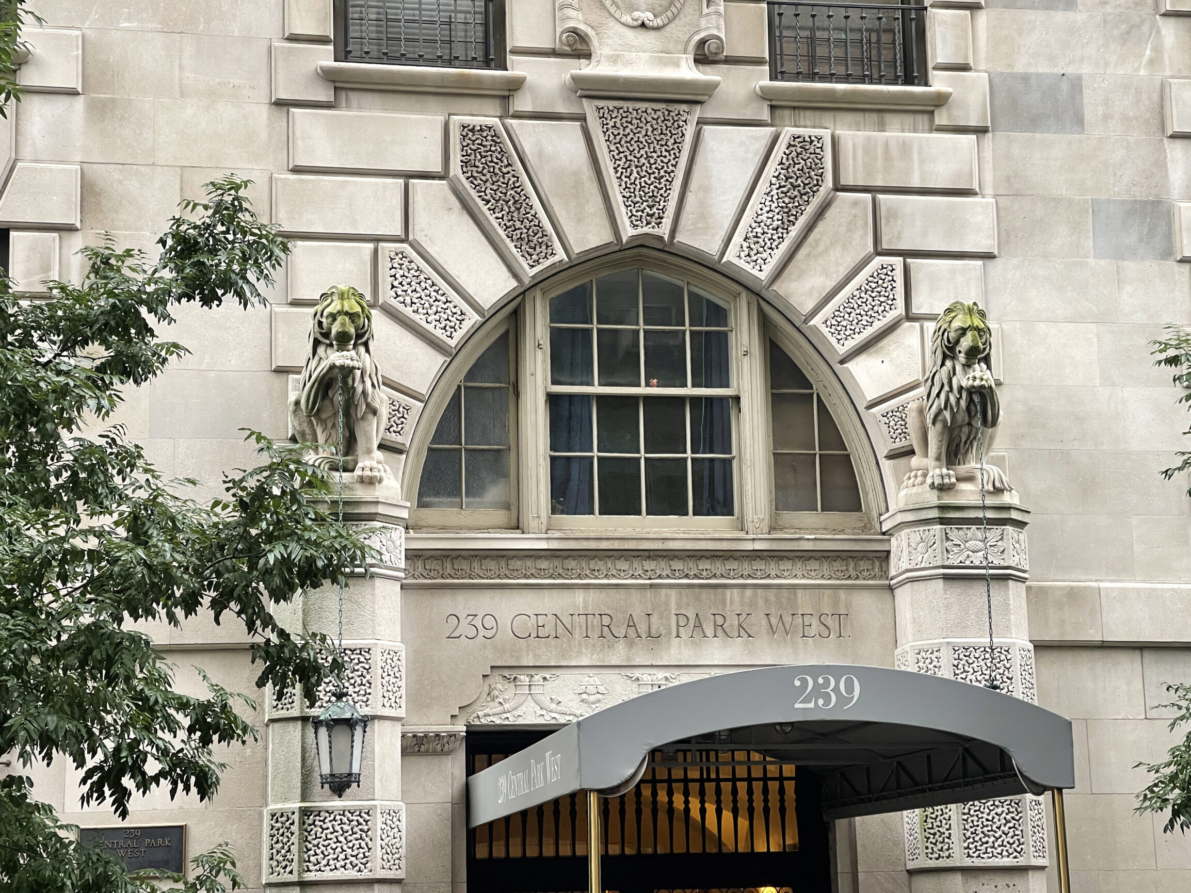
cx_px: 653
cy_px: 464
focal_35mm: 71
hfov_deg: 27.4
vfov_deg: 20.7
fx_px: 2443
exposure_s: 1/121
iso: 100
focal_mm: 7.5
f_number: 2.2
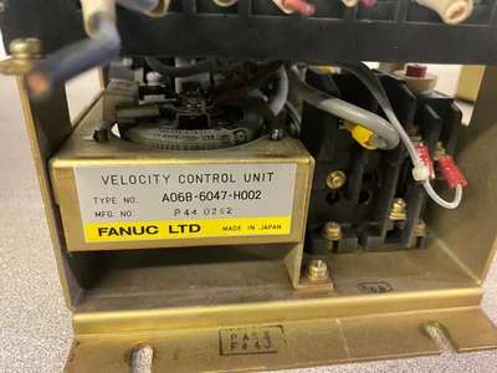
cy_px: 186
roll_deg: -1.5
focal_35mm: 26
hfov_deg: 67.3
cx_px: 248
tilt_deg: -25.9
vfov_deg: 53.1
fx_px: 373
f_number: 1.8
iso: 500
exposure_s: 1/30
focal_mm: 4.25
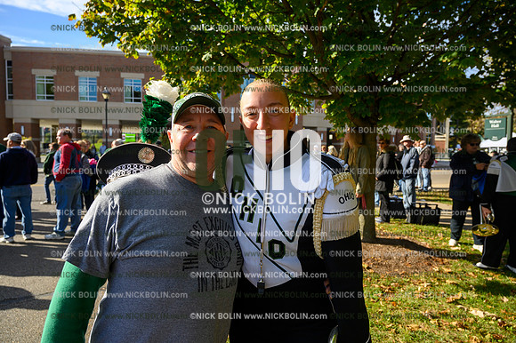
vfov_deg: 53.1
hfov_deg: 73.8
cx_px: 258
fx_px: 344
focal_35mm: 24
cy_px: 172
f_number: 5
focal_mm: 24
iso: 200
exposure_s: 1/1000
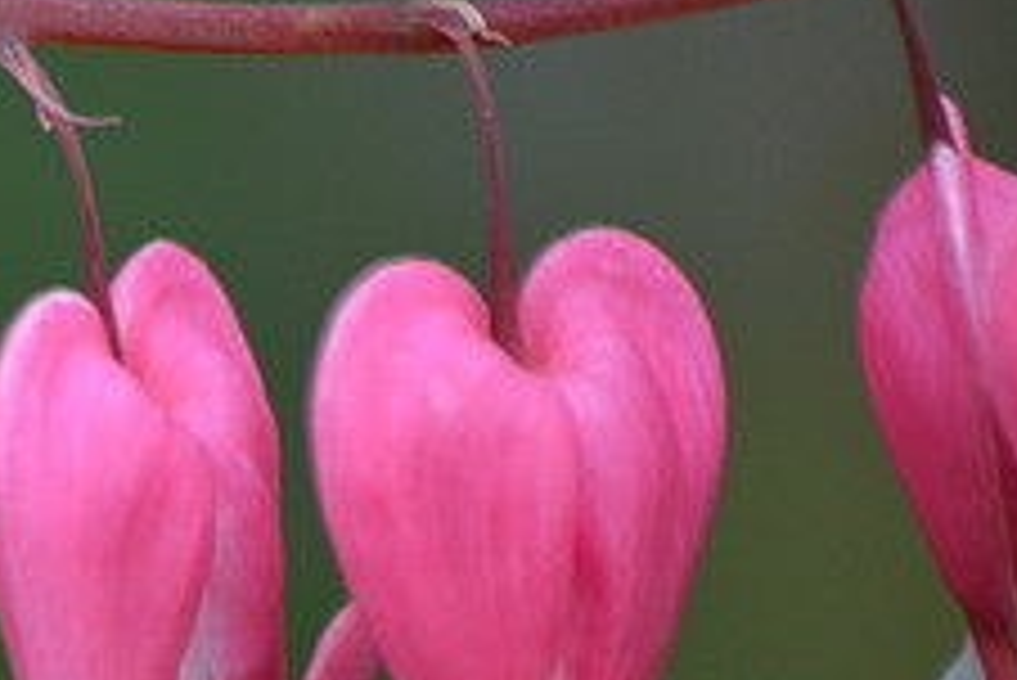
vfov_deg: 1.2
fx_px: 32564
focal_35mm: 1152
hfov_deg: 1.8
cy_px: 612
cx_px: -248
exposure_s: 1/500
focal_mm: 300
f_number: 5.6
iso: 900
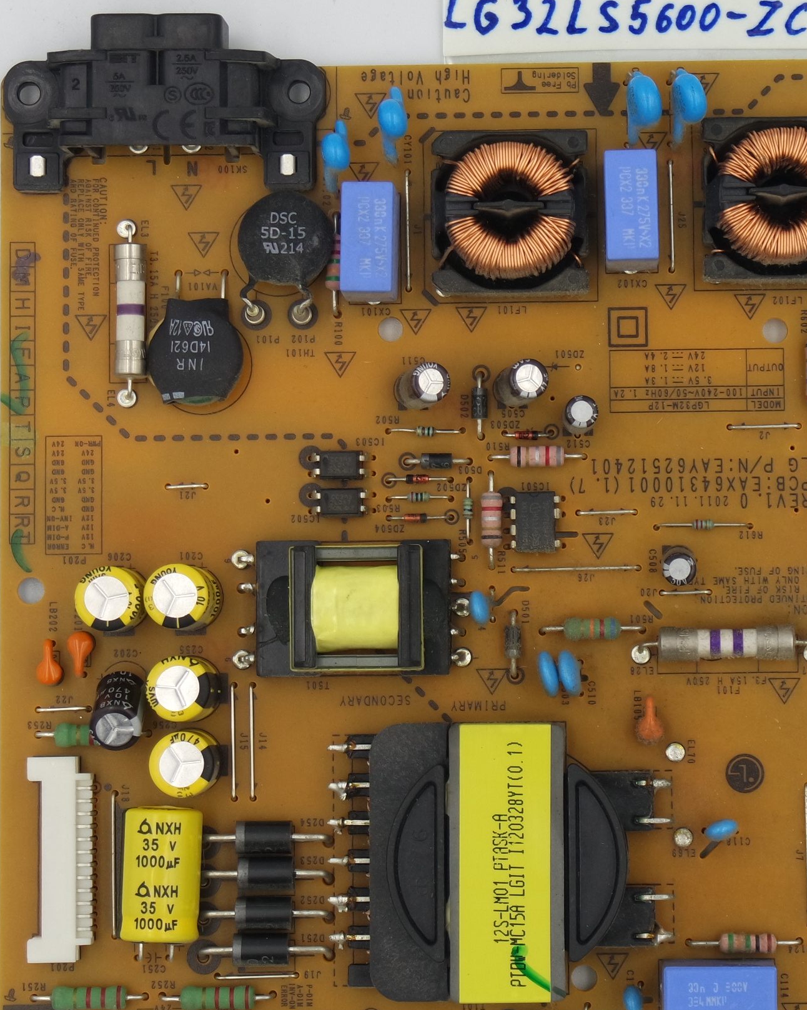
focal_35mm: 102
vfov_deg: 18.8
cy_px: 489
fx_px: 3046
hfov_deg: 15.0
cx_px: 566
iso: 200
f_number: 5
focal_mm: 22
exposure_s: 1/125
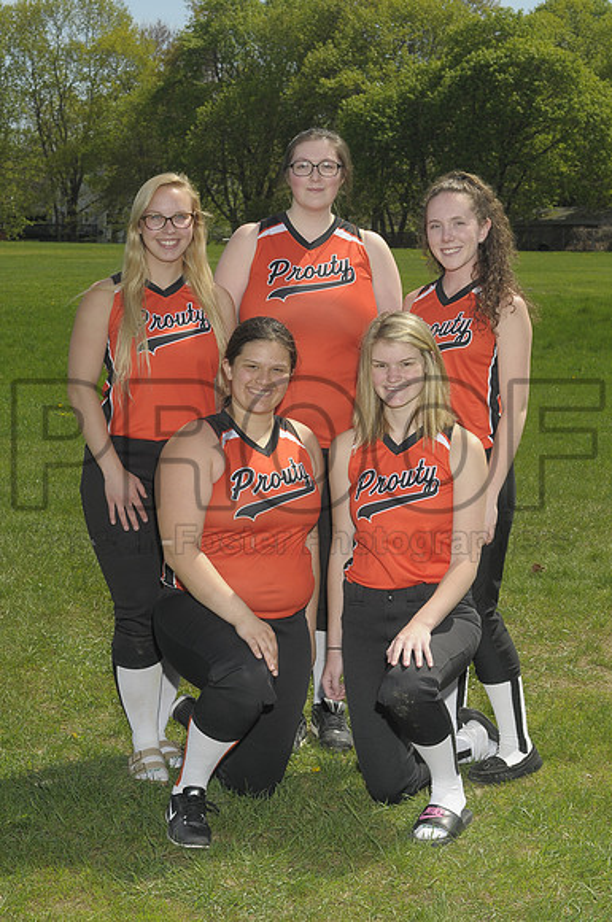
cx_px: 306
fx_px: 1995
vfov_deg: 26.0
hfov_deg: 17.4
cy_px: 461
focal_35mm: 78
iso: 200
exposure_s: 1/250
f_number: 11
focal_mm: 52
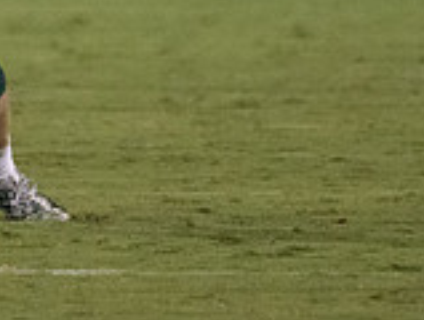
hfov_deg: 1.0
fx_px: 24921
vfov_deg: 0.7
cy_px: -112
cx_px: -57
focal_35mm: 2030
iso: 12800
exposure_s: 1/1000
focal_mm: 400
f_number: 5.6
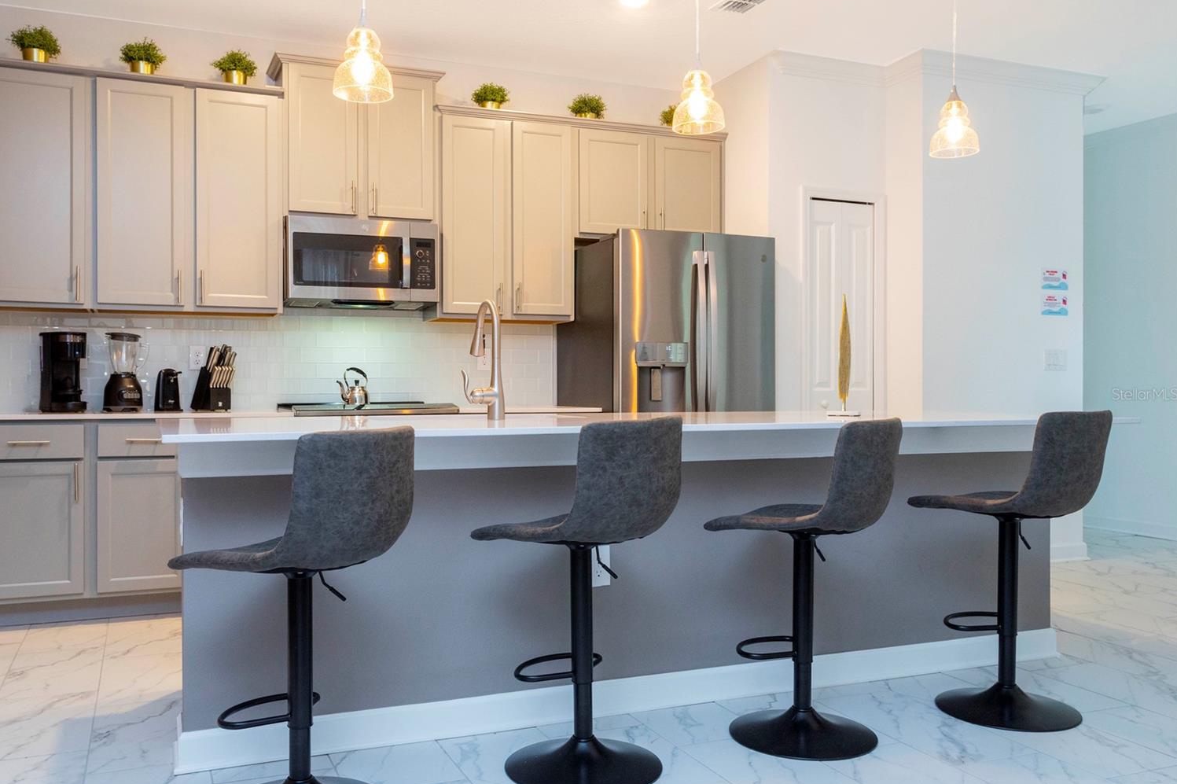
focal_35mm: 31
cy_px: 394
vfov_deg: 42.3
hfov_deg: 60.3
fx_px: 1013
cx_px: 553
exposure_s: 1/8
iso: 1000
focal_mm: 29
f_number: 11
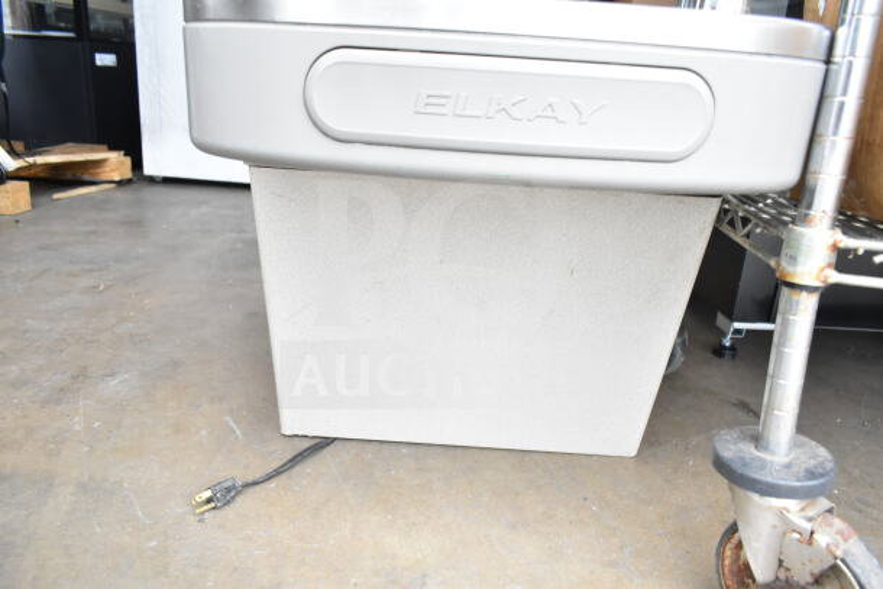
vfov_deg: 48.0
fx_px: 662
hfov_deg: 67.4
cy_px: 294
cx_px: 442
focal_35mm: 27
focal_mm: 18
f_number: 5.6
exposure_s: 1/125
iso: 1600
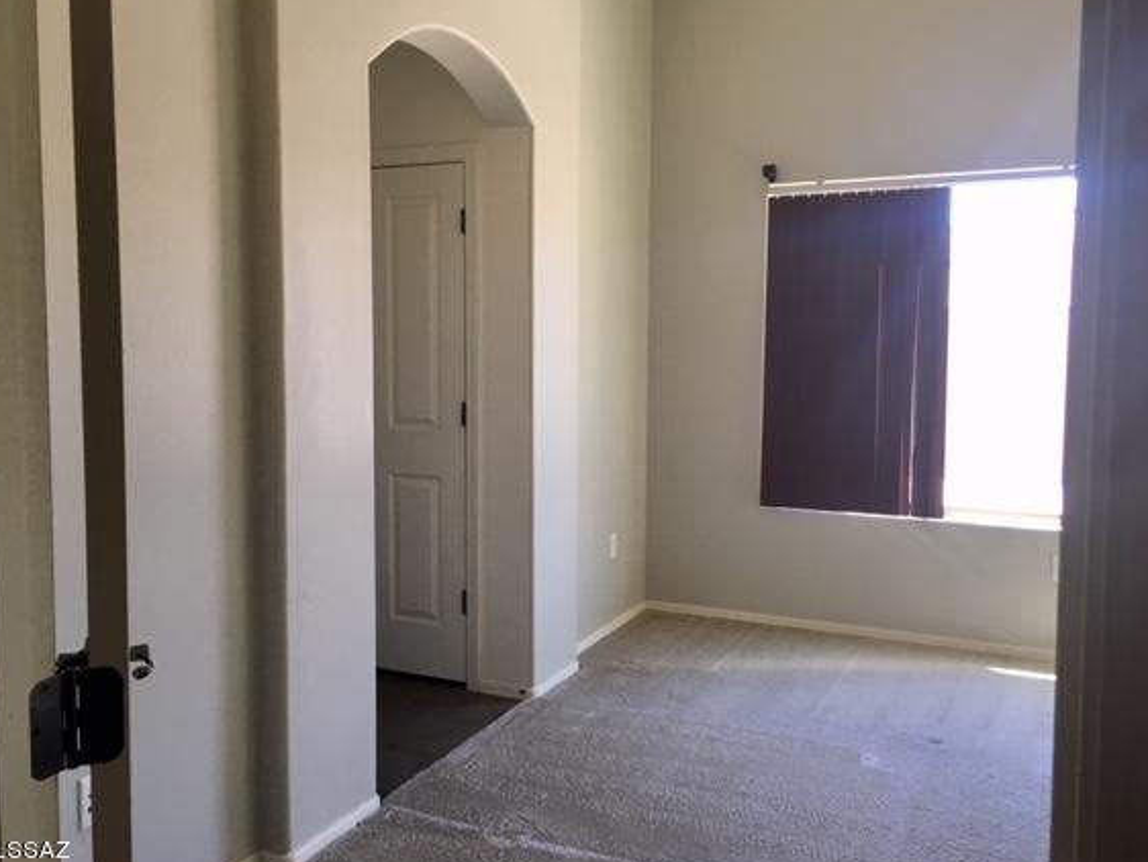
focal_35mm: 33
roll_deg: +0.0
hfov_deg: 55.3
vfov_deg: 42.9
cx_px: 531
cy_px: 400
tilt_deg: -5.0
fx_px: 1095
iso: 40
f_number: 2.2
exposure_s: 1/30
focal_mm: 4.15
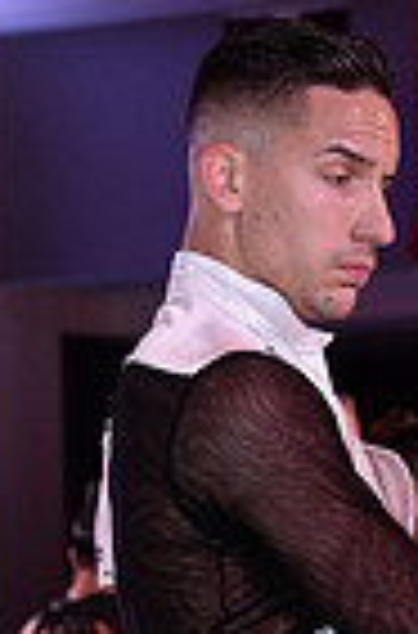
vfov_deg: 7.4
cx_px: 384
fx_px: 4772
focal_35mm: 272
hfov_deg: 5.0
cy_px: 1007
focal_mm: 66
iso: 2000
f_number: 5.6
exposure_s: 1/250
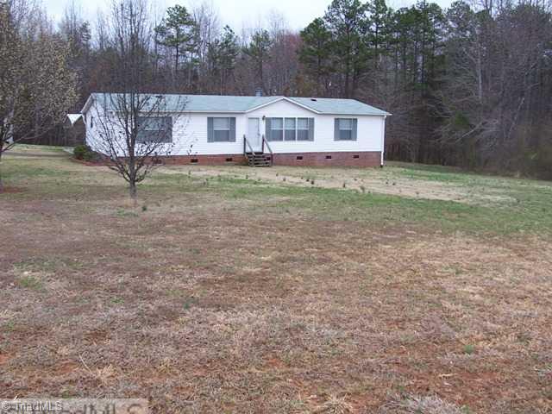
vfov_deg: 40.7
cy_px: 207
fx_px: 558
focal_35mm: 35
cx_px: 276
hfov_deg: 52.6
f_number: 2.8
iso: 80
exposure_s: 1/125
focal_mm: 6
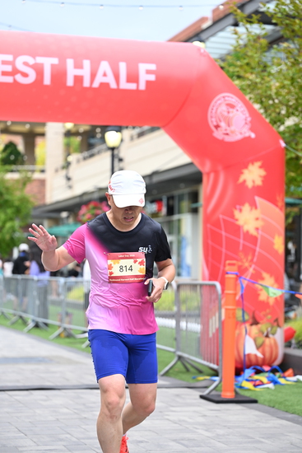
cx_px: 151
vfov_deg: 25.1
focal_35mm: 81
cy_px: 226
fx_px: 1019
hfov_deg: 16.9
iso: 1000
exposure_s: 1/2000
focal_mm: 81
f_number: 2.8
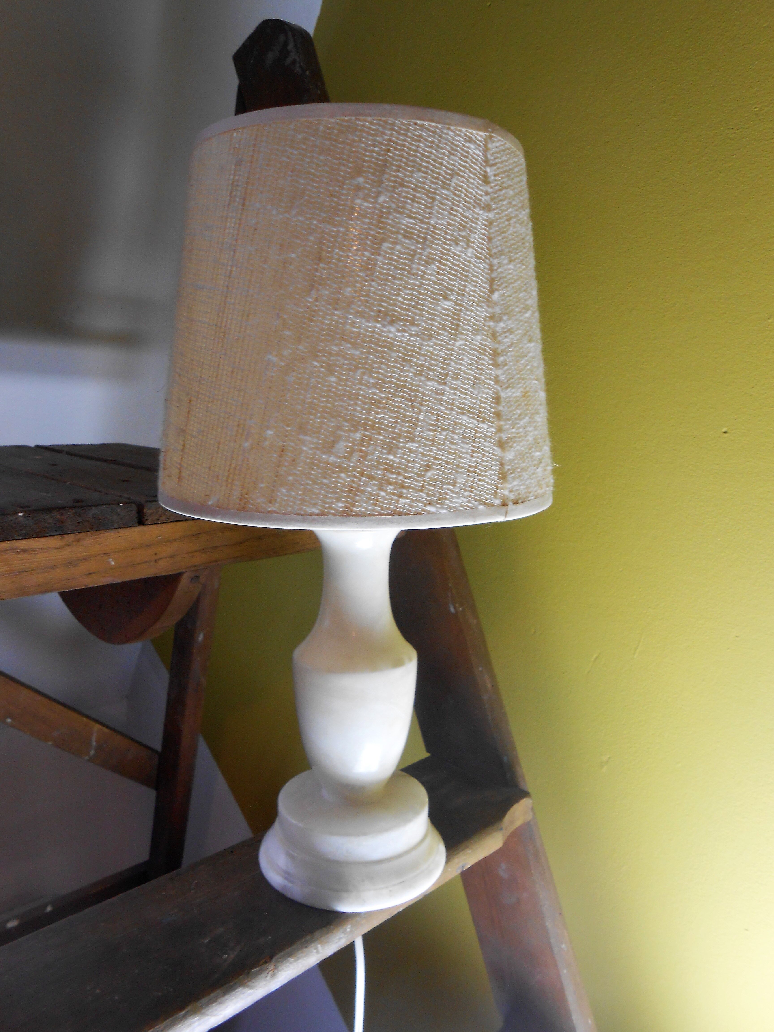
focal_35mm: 26
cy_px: 516
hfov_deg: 53.1
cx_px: 387
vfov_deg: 67.3
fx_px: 775
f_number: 3.5
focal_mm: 4.6
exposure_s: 1/30
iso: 125
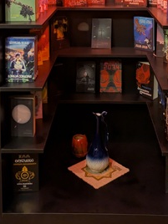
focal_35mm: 56
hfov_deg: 26.1
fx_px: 362
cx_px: 100
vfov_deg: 30.8
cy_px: -20
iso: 302
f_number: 1.89
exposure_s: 1/25
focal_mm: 5.43
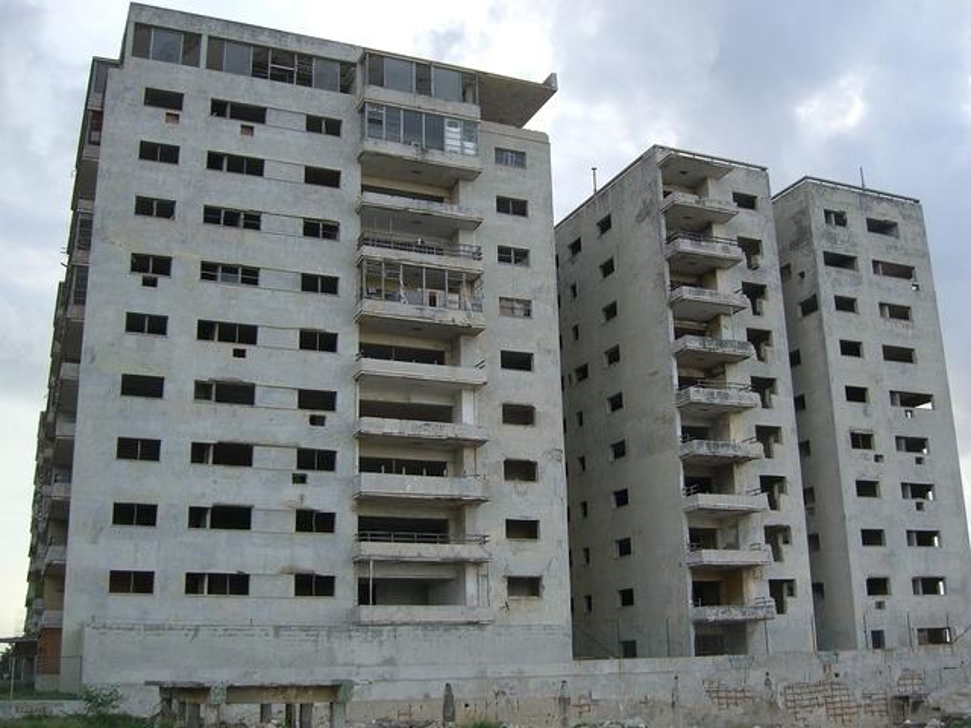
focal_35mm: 38
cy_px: 364
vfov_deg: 37.7
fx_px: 1066
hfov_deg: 49.0
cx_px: 486
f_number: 2.8
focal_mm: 7.9
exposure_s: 1/160
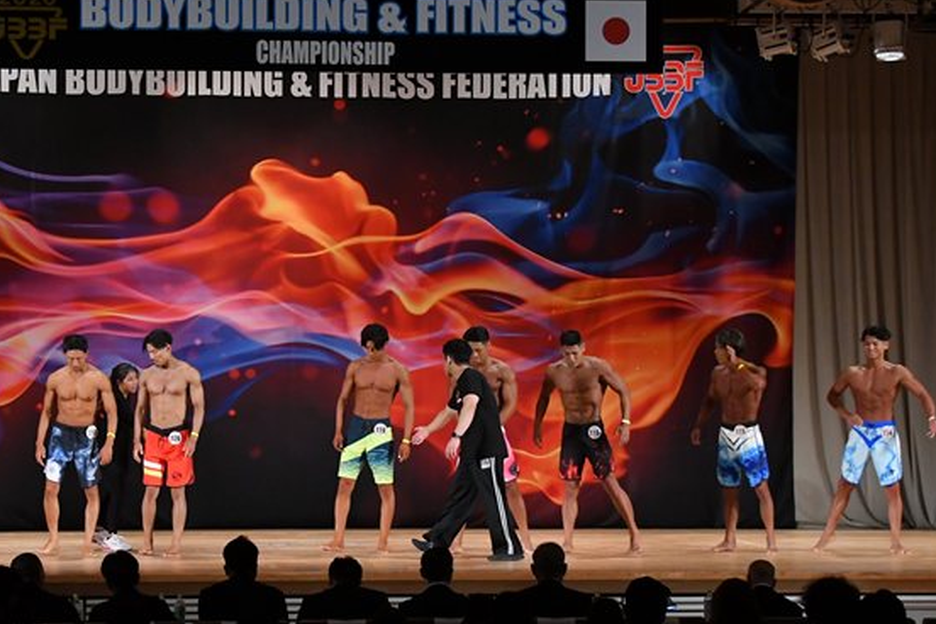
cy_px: 332
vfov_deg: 13.6
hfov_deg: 20.2
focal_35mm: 101
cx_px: 340
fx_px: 2626
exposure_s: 1/400
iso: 3200
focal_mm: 48
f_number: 5.6
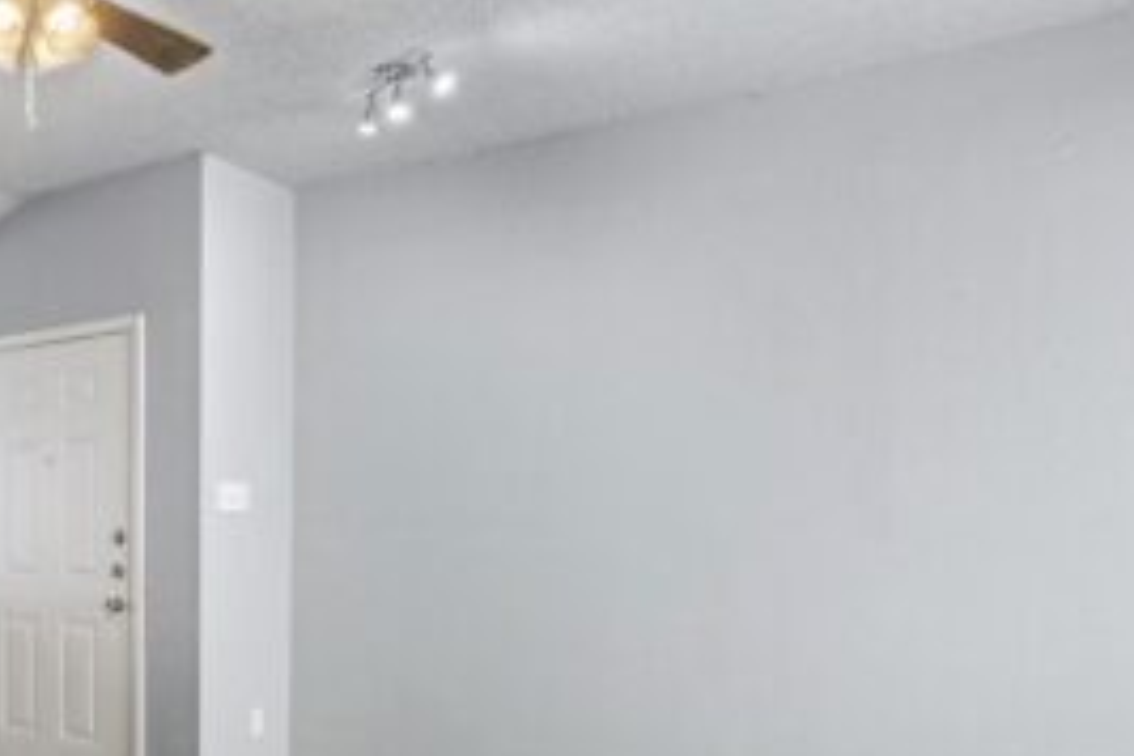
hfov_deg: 43.5
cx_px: -59
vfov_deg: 36.3
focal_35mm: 36
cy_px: 539
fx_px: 1134
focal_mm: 16
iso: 500
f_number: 8
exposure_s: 1/13
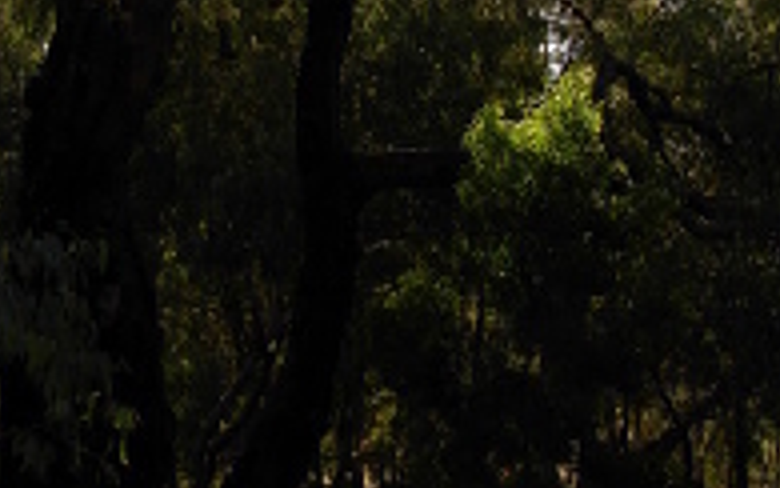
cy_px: -84
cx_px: 352
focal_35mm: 99
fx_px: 2105
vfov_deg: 12.9
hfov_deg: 21.0
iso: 79
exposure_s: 1/664
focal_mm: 6.3
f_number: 2.9
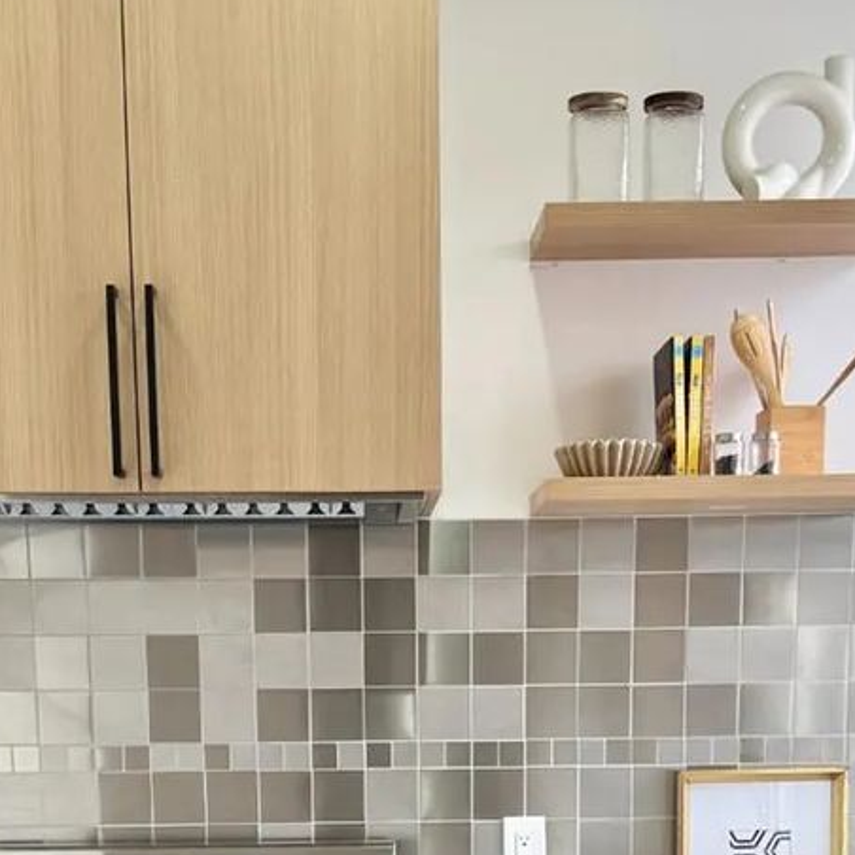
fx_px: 1788
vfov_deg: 25.1
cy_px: 927
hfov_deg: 26.9
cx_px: 407
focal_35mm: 64
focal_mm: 6.76
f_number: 1.78
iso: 100
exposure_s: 1/231
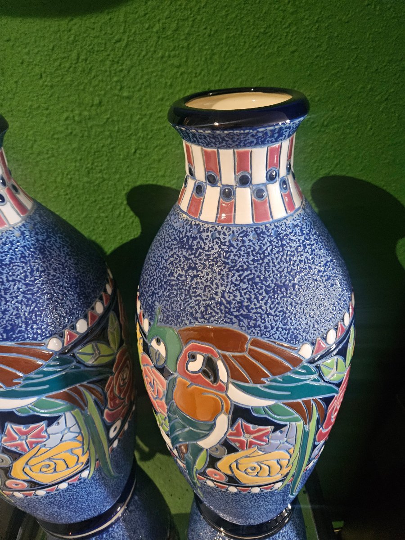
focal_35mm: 23
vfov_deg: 73.9
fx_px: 359
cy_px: 270
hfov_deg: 58.9
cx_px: 202
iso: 800
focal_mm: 5.4
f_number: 1.8
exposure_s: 1/25
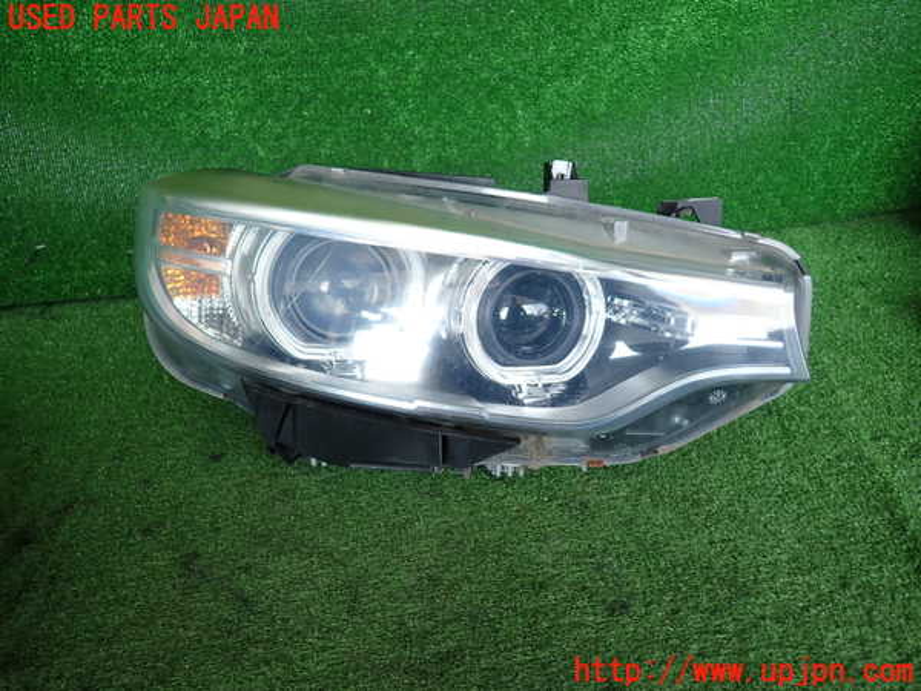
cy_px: 346
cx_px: 460
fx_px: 665
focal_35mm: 25
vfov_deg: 54.9
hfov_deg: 69.4
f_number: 2
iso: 100
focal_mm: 4.5
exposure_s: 1/125
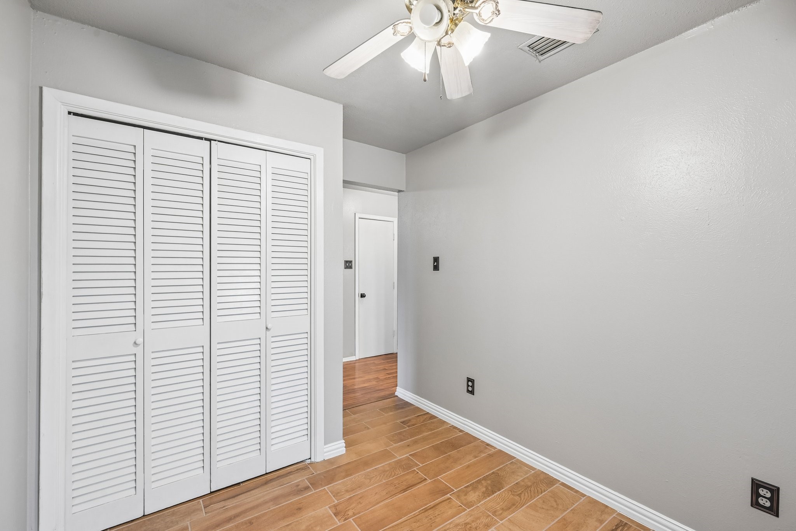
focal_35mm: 16
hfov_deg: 98.5
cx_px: 398
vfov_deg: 75.5
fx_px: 343
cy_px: 266
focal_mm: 15.5
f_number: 8
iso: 400
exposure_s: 1/5
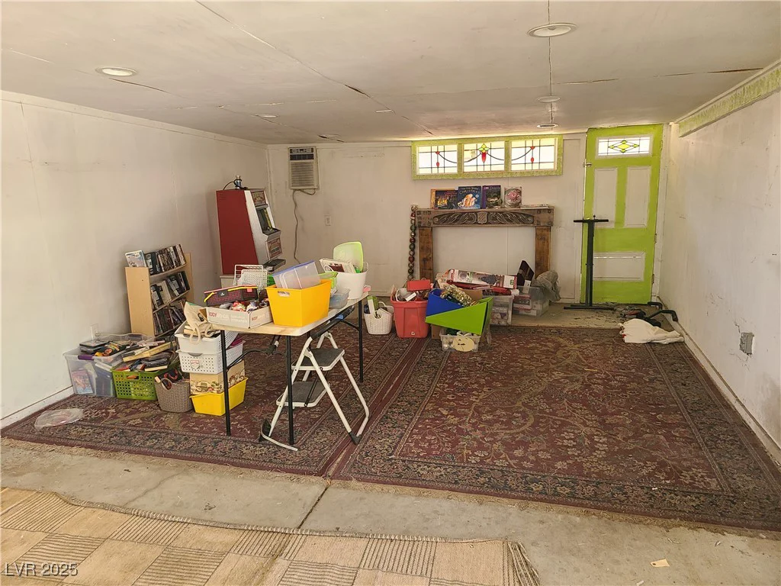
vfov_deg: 53.1
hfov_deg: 67.3
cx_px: 390
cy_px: 293
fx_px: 587
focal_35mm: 26
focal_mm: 5.4
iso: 250
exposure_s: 1/60
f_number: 1.8
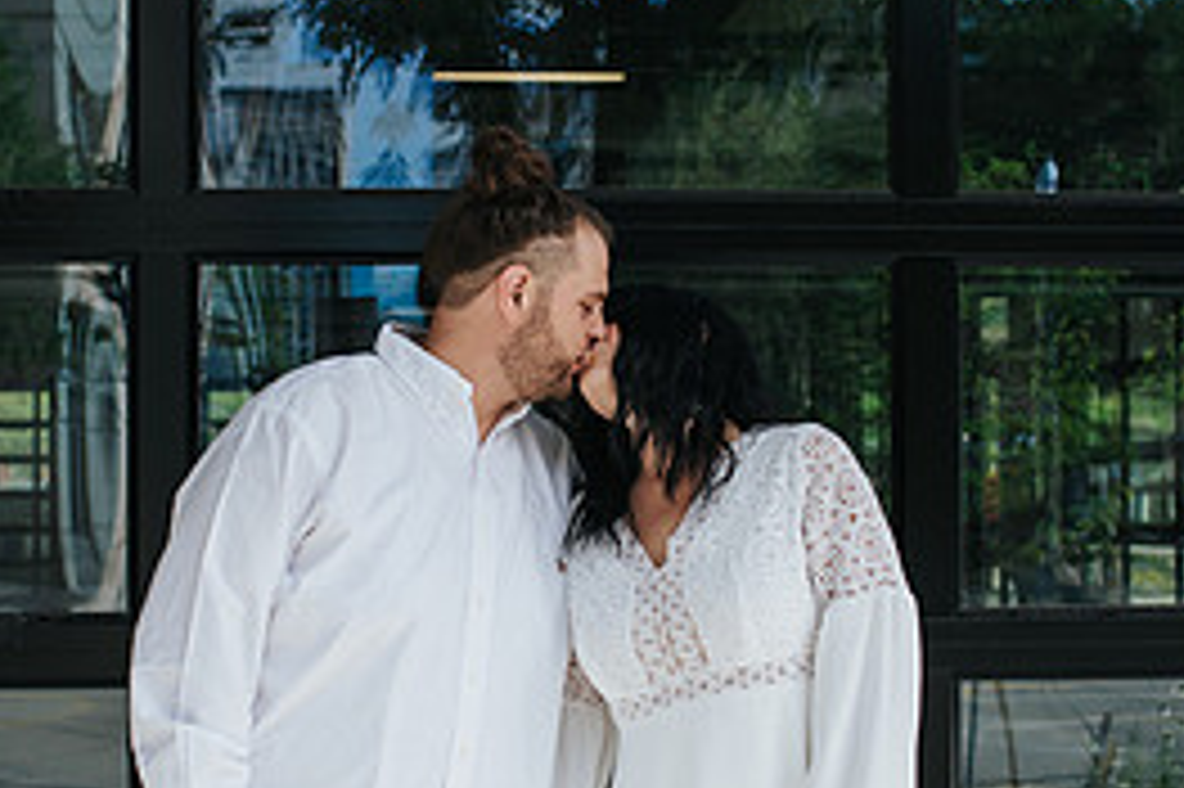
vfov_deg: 17.2
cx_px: 540
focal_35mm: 79
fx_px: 2597
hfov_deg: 25.7
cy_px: 482
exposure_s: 1/1000
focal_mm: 35
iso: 140
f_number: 3.5
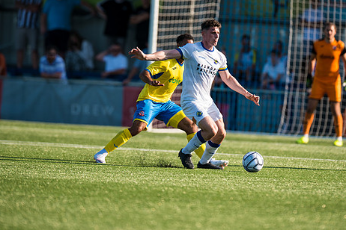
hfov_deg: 4.1
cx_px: 206
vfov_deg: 2.7
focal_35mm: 502
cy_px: 95
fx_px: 4824
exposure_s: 1/1600
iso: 200
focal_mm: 400
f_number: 5
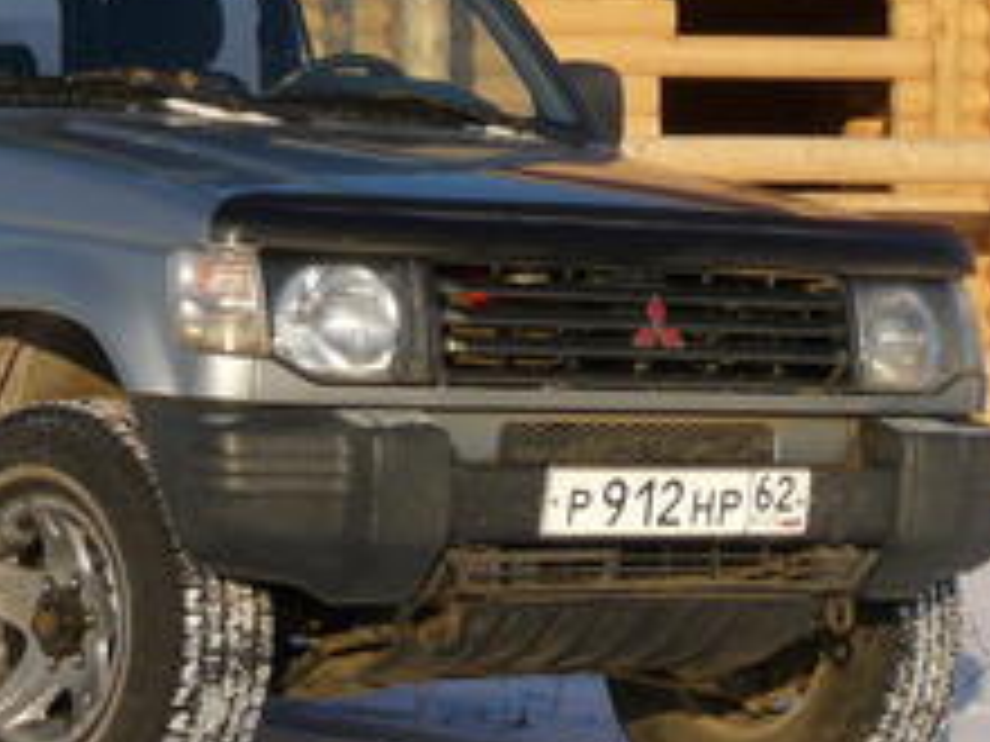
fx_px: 4576
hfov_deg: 12.3
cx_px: 342
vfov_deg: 9.2
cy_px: -103
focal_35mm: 160
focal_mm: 9
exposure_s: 1/400
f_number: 6.3
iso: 100
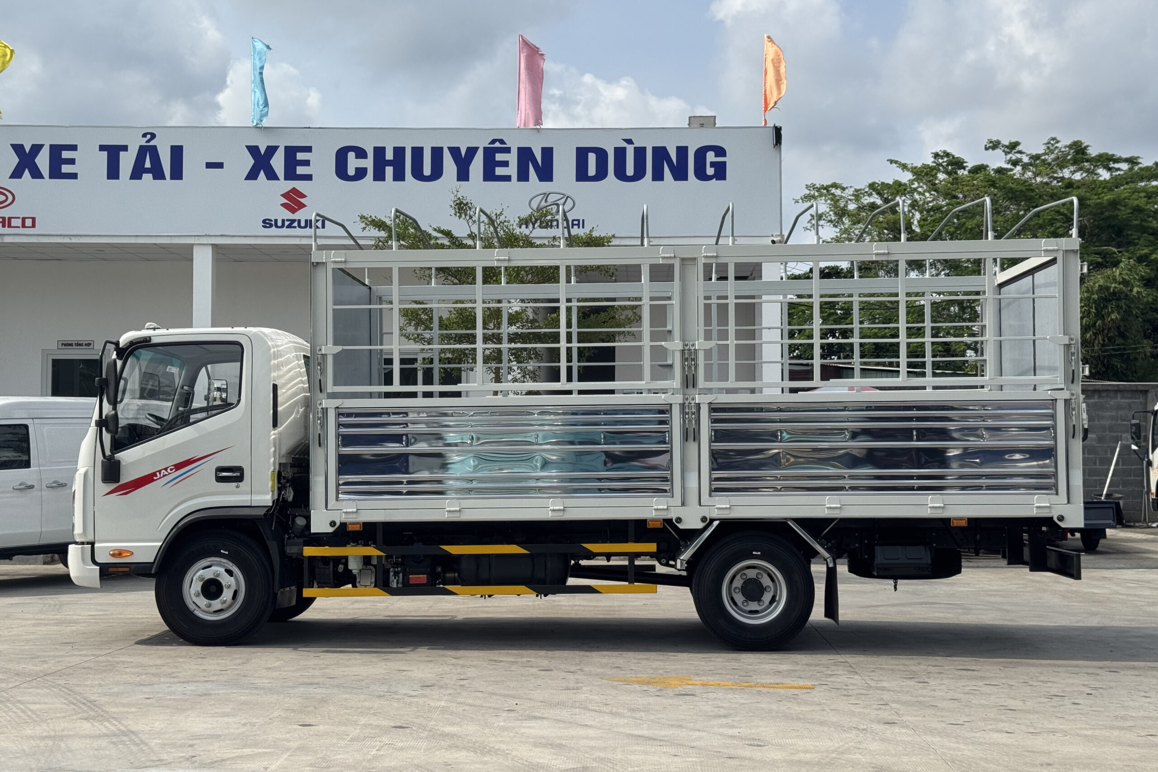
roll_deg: +0.0
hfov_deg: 39.6
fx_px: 1608
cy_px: 391
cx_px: 579
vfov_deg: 27.0
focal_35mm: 50
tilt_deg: +1.1
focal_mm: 6.76
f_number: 1.78
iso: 64
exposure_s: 1/4608
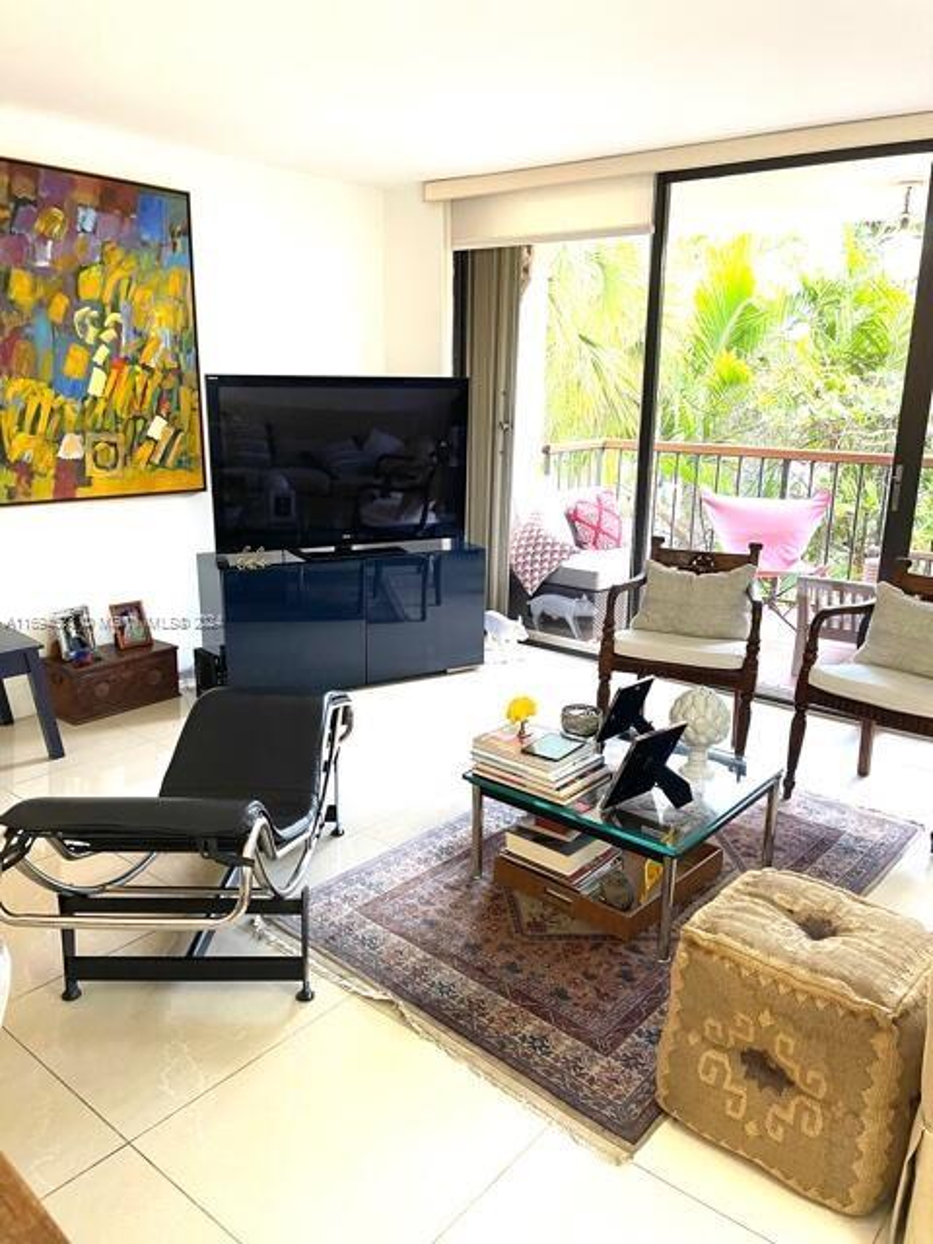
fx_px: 934
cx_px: 466
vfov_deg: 67.3
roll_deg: -1.5
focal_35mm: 26
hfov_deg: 53.1
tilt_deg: -15.1
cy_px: 622
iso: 160
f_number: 1.6
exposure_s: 1/60
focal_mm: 5.1
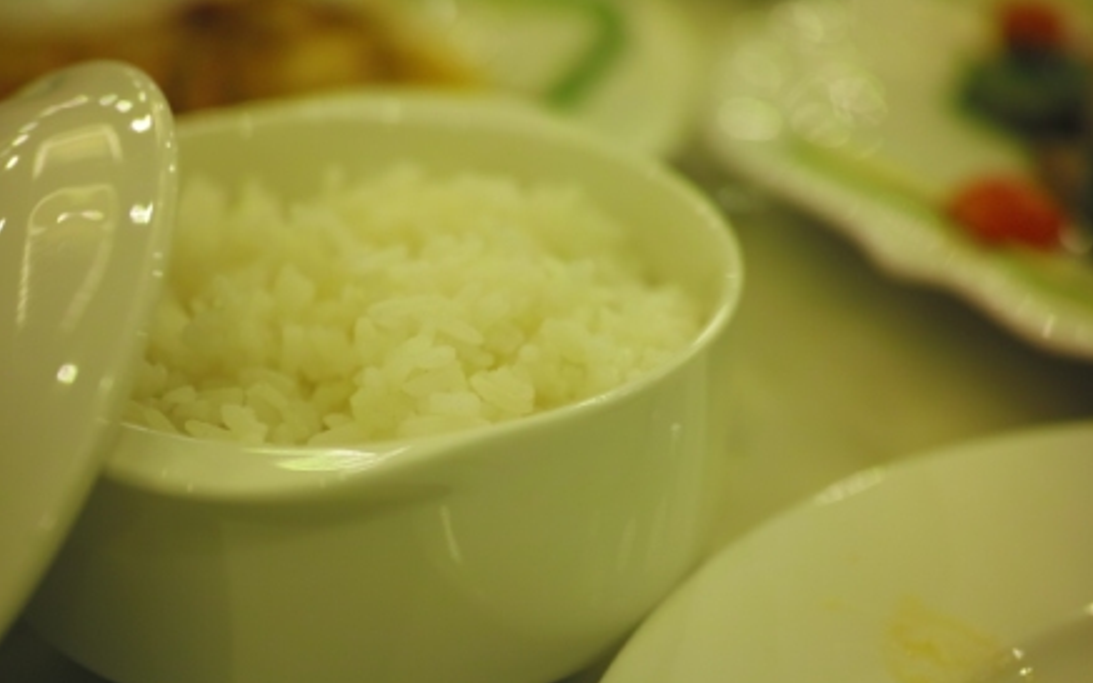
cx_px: 538
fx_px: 1400
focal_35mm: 47
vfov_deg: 27.4
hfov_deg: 42.7
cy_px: 329
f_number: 2.8
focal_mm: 30
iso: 200
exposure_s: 1/15
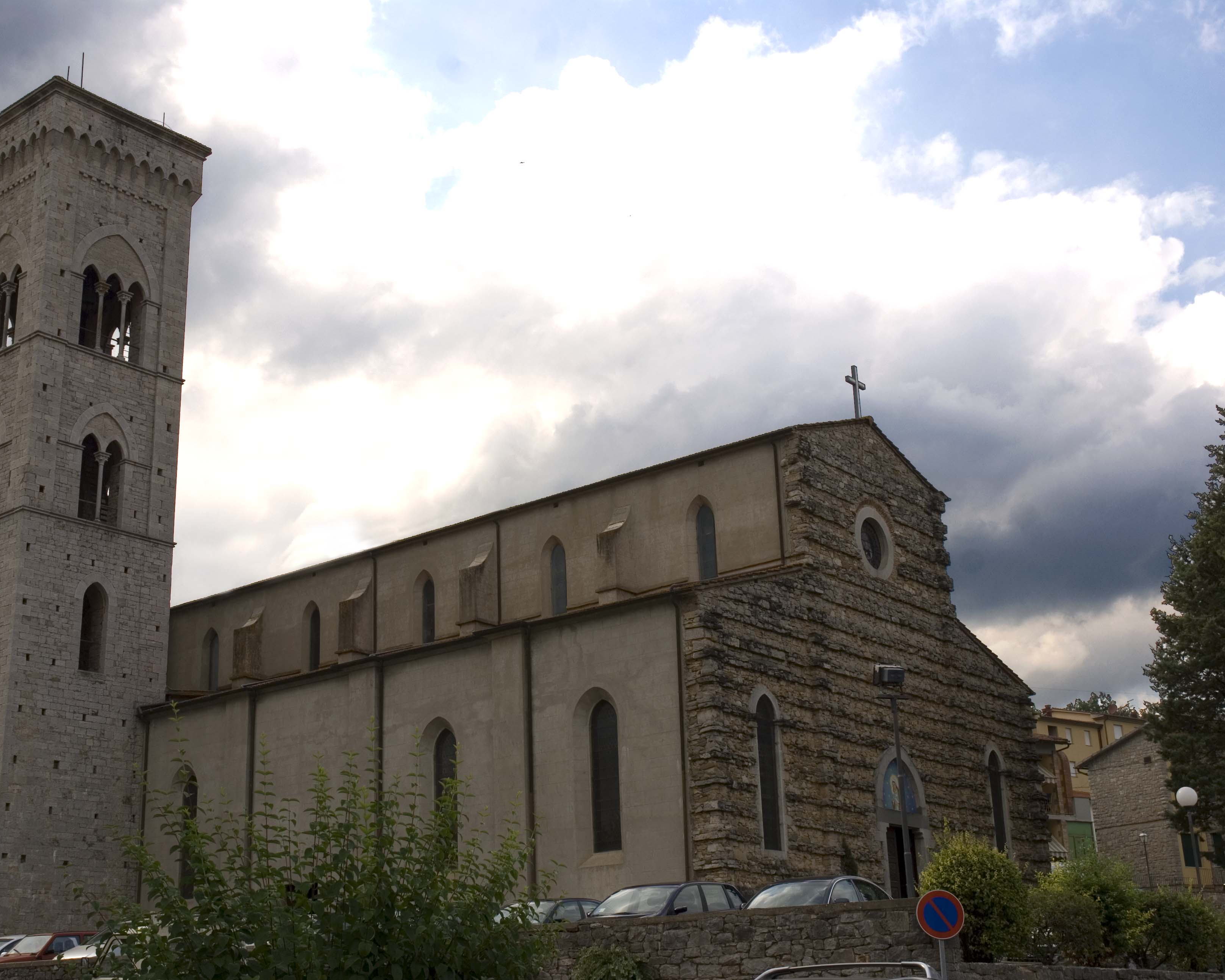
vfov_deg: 33.0
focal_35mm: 46
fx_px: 1652
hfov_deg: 40.6
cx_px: 542
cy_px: 490
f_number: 8
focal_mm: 27
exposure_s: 1/200
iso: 100
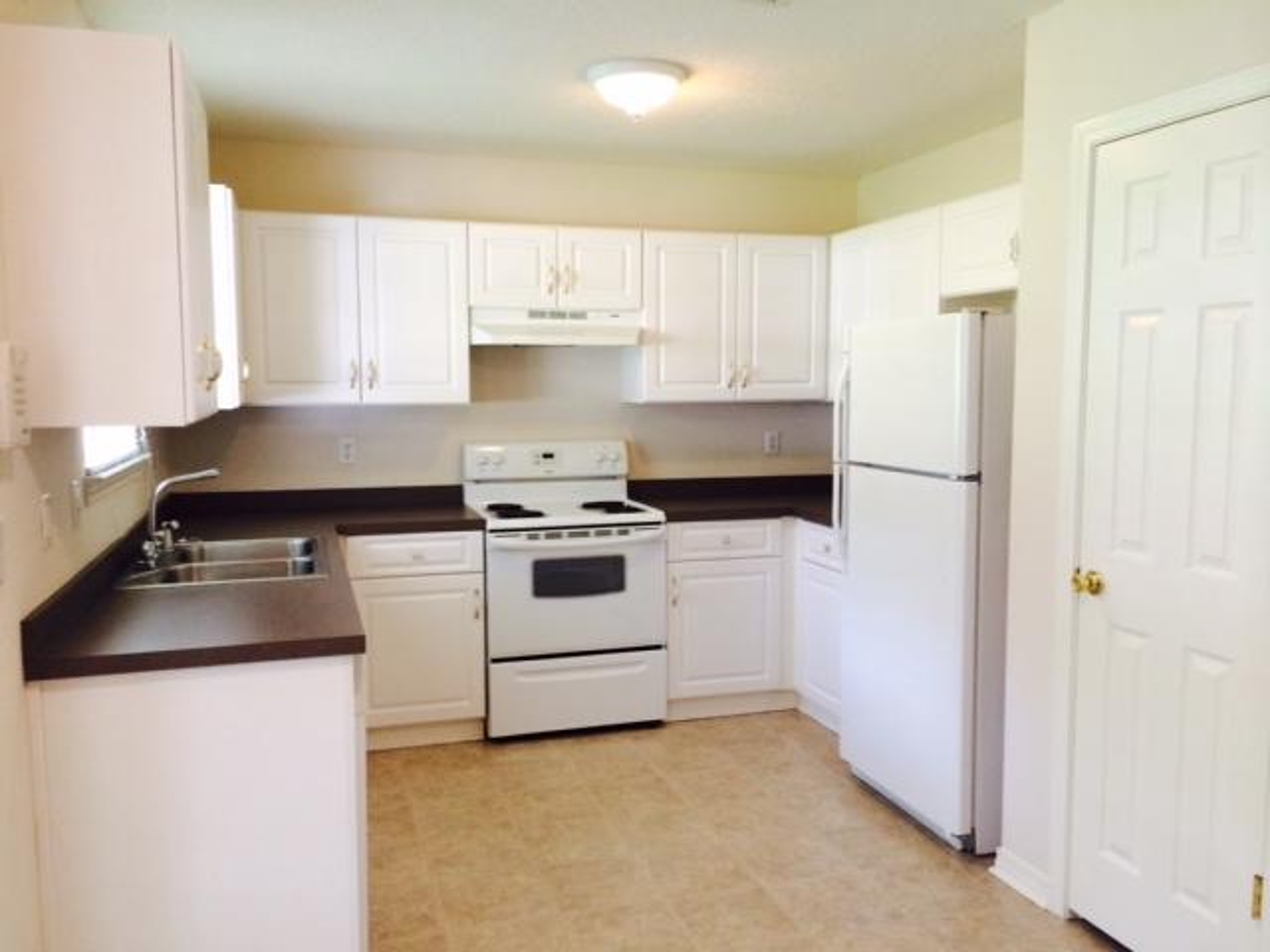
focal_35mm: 30
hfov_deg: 60.0
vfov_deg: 46.8
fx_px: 1101
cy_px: 476
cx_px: 635
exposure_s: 1/30
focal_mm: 4.12
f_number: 2.2
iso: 64
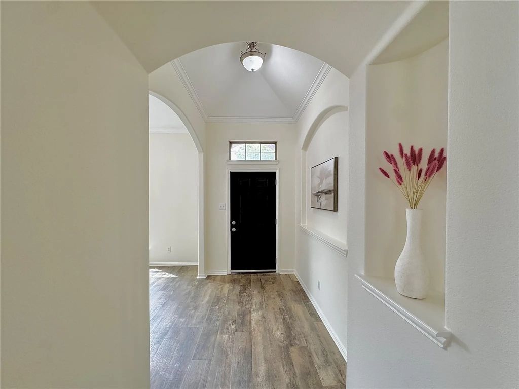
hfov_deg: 102.1
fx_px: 210
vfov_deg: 85.7
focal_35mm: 14
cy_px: 194
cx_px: 260
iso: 250
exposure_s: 1/120
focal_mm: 2.22
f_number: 2.2
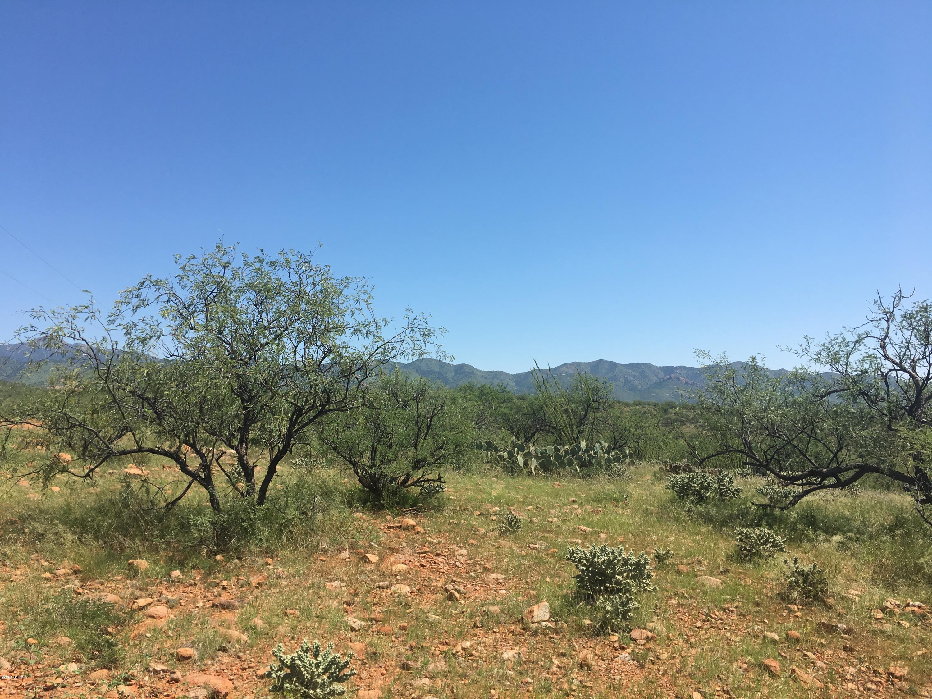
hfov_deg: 61.7
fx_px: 781
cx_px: 466
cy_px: 350
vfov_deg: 48.2
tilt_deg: +5.1
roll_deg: +0.8
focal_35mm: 29
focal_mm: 4.15
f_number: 2.2
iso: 25
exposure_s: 1/1637
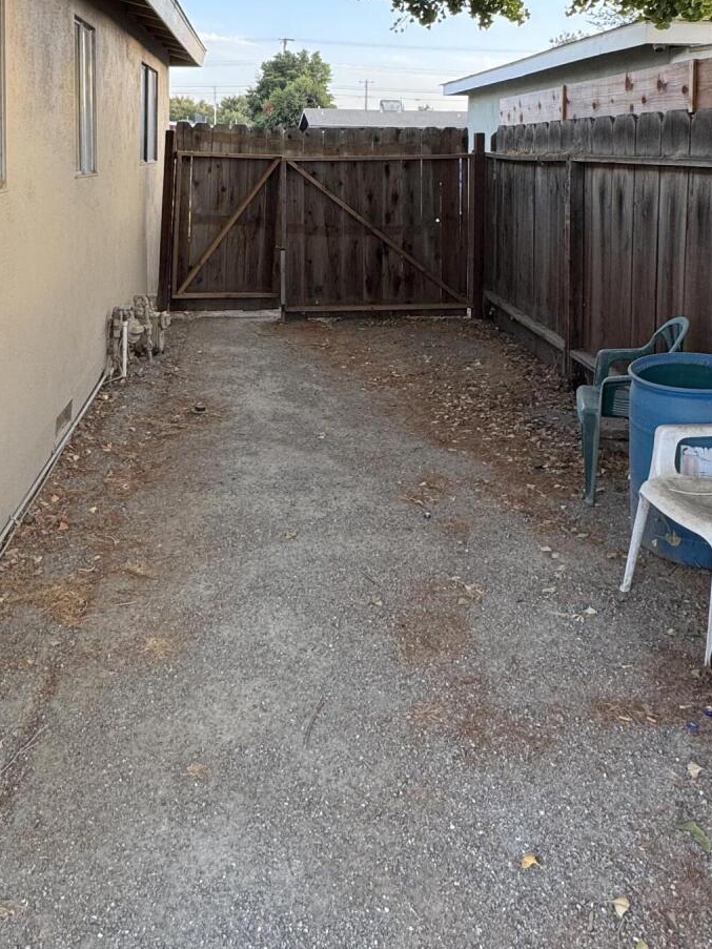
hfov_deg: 45.1
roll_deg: -0.6
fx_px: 850
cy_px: 222
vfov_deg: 55.2
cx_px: 269
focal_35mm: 31
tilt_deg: -6.3
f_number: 2.2
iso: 64
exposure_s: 1/99
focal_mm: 2.22
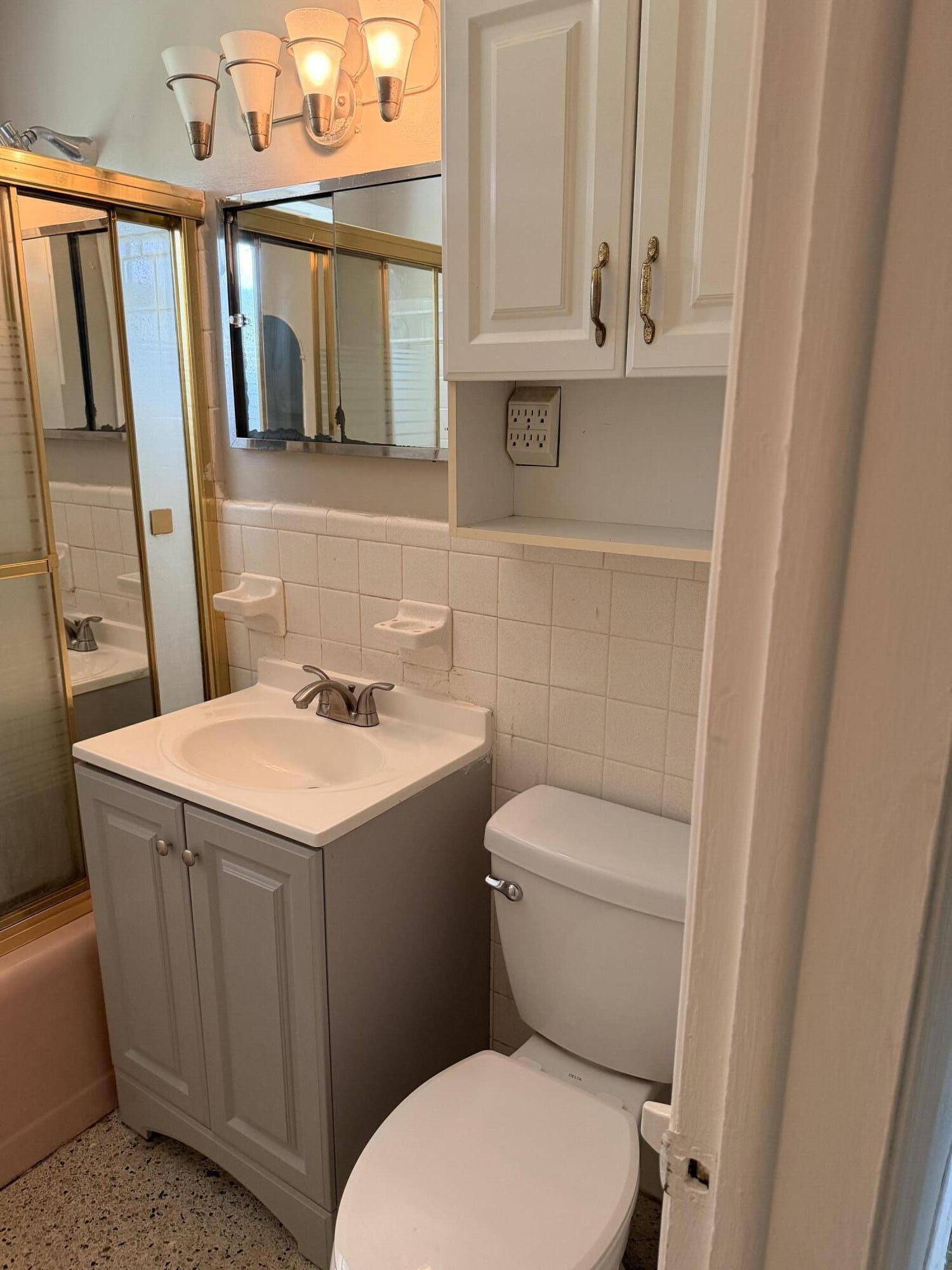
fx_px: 880
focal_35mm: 24
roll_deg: -0.8
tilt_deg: -15.3
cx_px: 476
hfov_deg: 56.8
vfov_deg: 71.6
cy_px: 635
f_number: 1.78
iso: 250
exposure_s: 1/60
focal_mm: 6.76
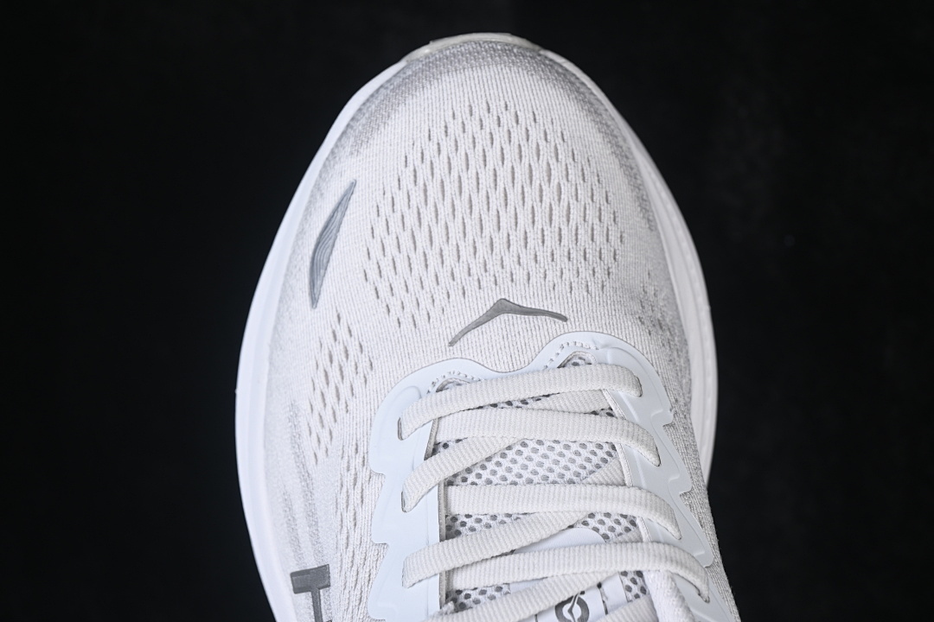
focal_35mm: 75
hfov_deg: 27.0
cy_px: 311
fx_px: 1946
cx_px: 467
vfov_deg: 18.2
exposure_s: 1/80
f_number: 7.1
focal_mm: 50
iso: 160
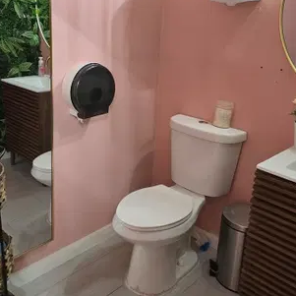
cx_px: 109
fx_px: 348
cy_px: 107
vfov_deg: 45.6
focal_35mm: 36
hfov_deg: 45.6
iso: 800
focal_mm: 6.3
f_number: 1.7
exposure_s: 1/120
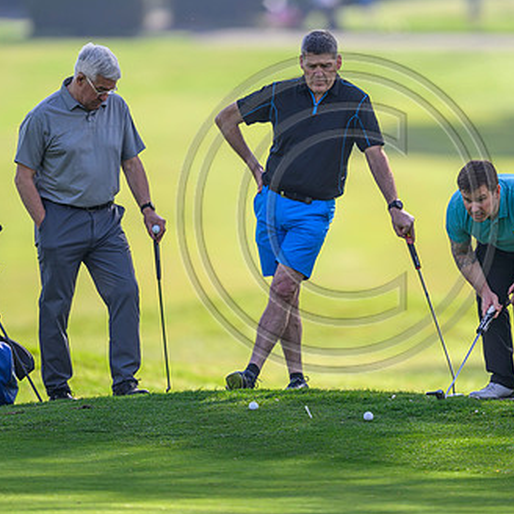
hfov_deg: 2.9
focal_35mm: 602
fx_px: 10113
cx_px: 337
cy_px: 212
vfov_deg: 2.9
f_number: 2.8
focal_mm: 400
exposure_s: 1/3200
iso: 500
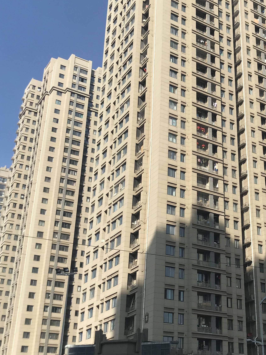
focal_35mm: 51
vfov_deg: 37.5
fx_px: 522
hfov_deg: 28.0
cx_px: 208
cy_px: 178
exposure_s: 1/2227
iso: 20
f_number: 1.8
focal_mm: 3.99
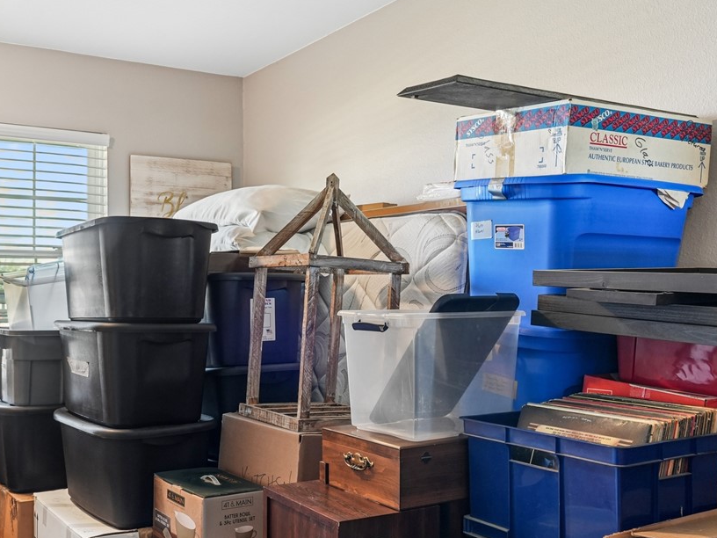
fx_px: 746
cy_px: 294
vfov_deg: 39.6
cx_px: 230
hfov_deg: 50.3
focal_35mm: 36
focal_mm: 18
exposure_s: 1/8
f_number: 8
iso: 800
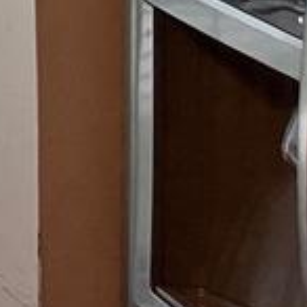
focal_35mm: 227
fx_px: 2278
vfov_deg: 6.6
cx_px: -1142
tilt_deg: +2.0
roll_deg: +0.2
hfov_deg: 5.8
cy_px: -784
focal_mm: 5.1
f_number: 1.6
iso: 40
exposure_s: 1/268
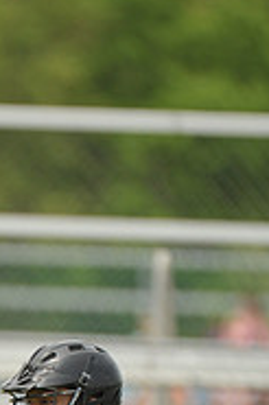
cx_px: -125
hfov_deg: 1.1
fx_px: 14103
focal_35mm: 1256
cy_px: 620
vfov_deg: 1.6
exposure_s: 1/2500
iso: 800
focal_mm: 400
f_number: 4
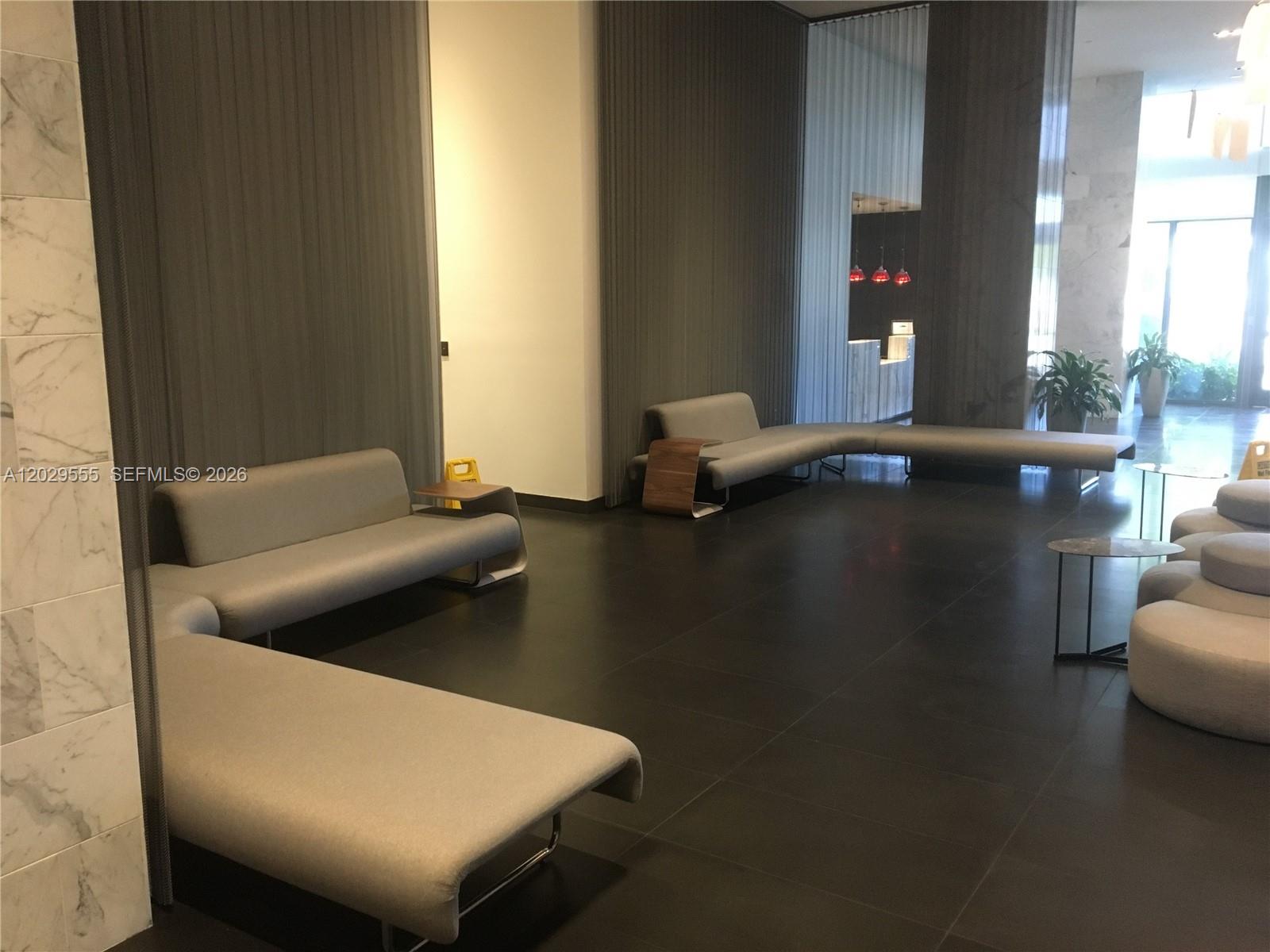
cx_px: 635
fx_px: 1064
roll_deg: +0.3
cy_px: 476
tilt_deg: -10.0
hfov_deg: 61.7
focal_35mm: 29
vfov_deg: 48.2
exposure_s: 1/30
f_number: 2.2
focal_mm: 4.15
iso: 200
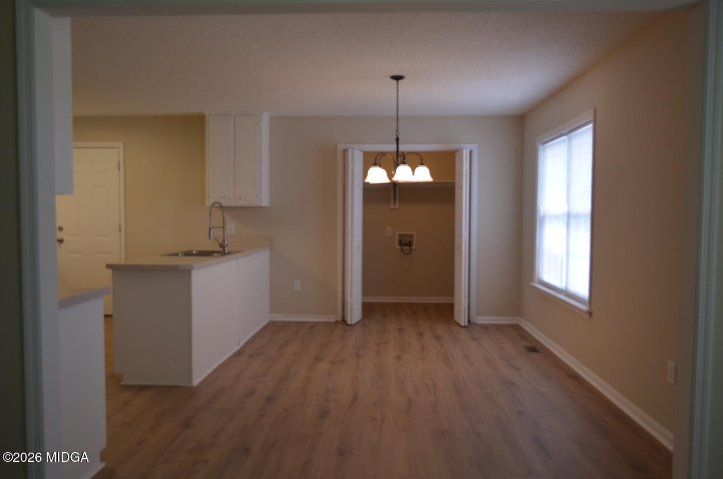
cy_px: 240
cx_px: 362
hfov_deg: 67.5
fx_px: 541
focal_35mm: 27
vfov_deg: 47.7
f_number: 3.5
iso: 400
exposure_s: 1/125
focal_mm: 18
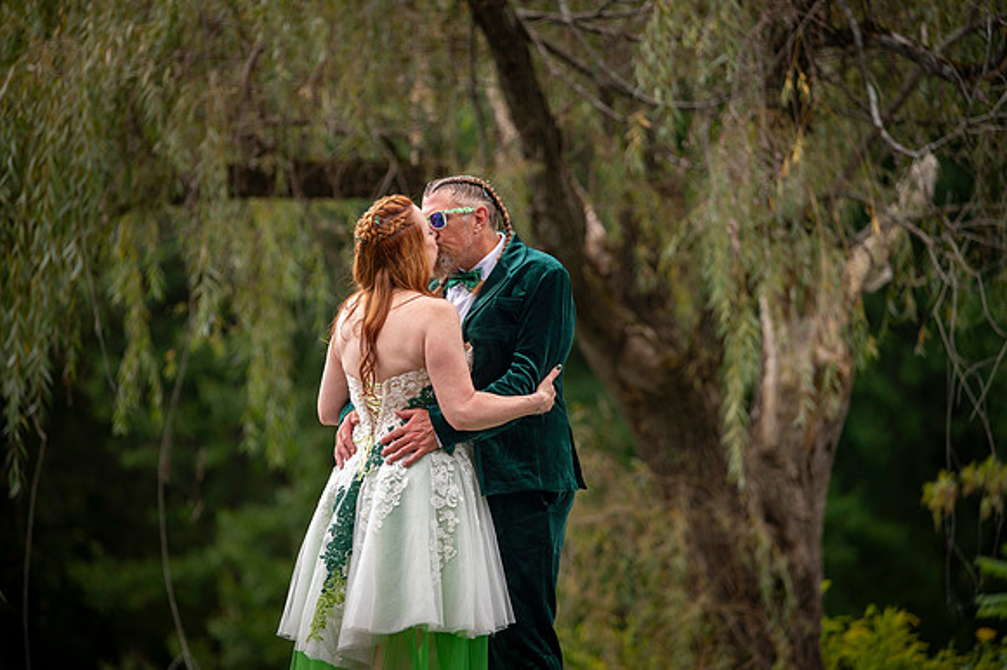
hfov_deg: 11.2
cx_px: 504
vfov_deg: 7.5
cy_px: 335
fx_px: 5146
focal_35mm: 184
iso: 50
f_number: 3.2
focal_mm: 180
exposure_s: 1/125
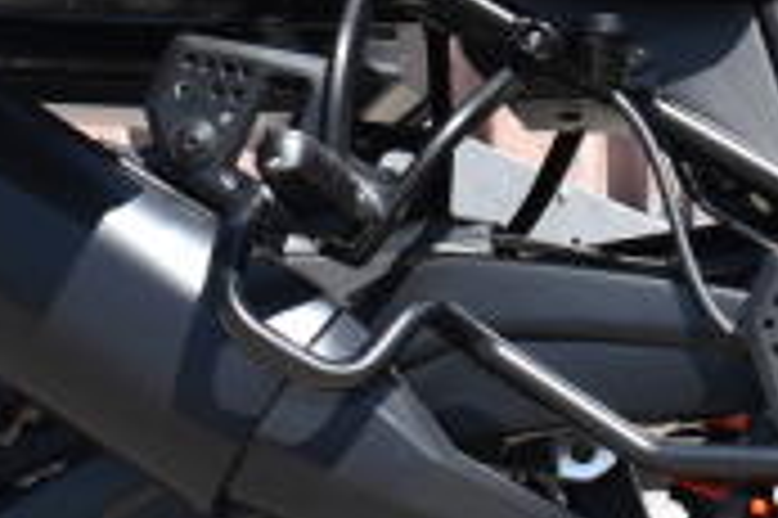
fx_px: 5253
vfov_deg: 5.6
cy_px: -9
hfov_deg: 8.4
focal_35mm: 243
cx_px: 967
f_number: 8
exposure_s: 1/250
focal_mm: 35
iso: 140
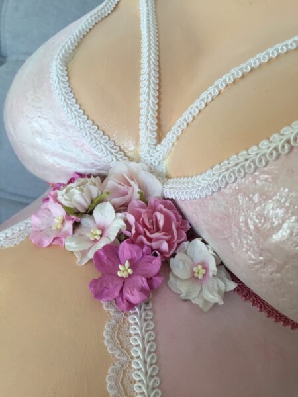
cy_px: 198
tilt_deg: -32.4
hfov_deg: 48.2
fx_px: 333
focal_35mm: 29
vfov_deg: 61.7
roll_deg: +0.1
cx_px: 149
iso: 50
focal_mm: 4.15
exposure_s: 1/100
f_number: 2.2
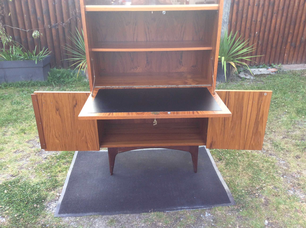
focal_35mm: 32
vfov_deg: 44.1
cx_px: 153
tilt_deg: -25.7
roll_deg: +0.7
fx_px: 282
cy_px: 114
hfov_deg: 56.9
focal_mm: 3.3
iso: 40
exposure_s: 1/50
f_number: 2.4
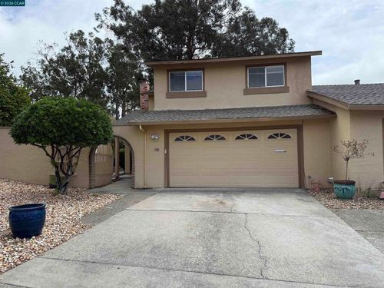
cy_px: 144
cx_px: 192
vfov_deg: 56.8
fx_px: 266
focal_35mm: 24
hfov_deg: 71.6
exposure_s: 1/4975
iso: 125
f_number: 1.78
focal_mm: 6.76
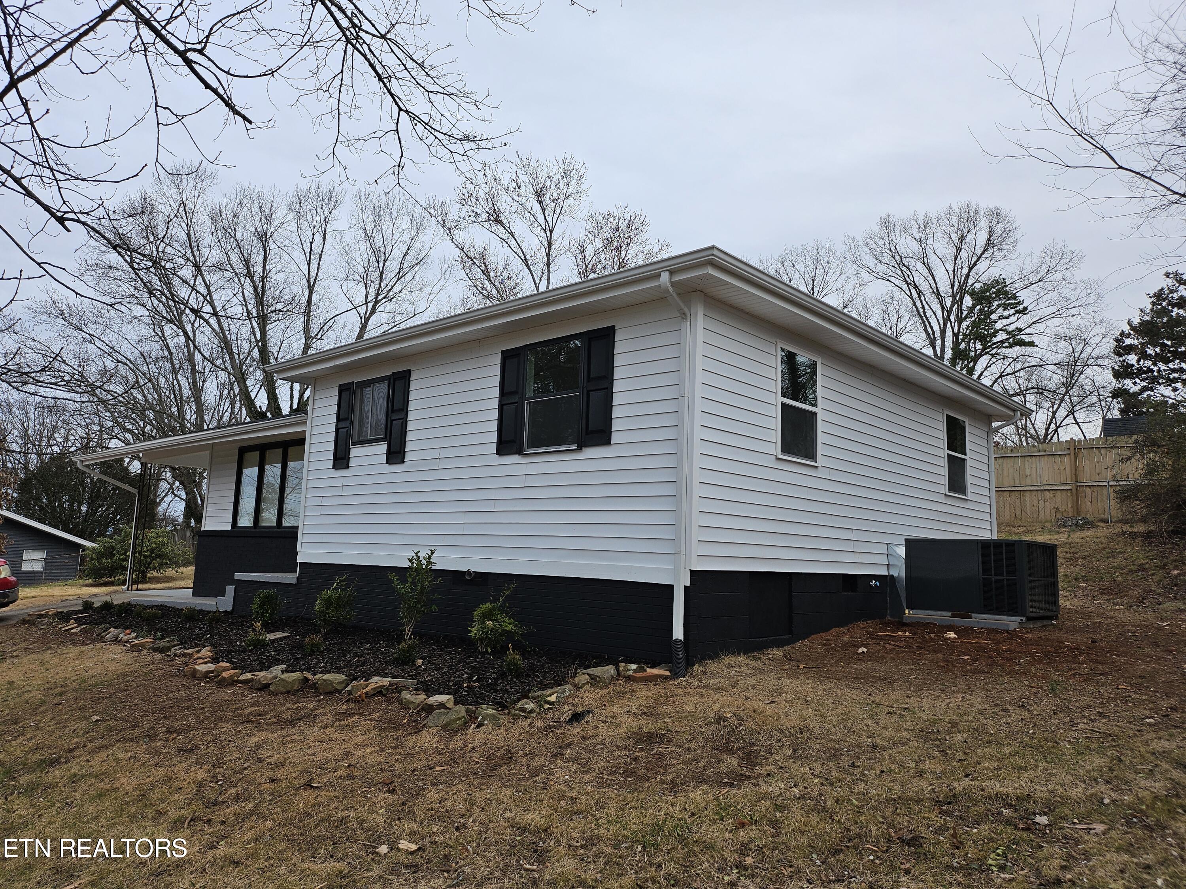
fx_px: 822
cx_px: 593
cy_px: 444
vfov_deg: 56.8
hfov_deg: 71.6
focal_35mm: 24
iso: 50
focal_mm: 5
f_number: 1.8
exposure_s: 1/188
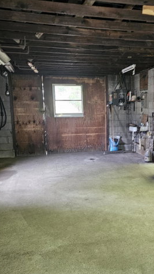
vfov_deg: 58.0
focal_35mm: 34
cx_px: 125
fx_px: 247
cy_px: 138
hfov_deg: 33.6
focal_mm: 6.3
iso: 640
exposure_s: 1/60
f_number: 1.7
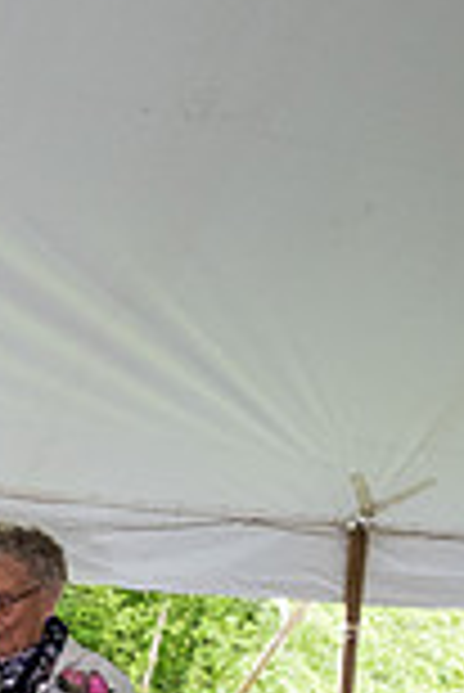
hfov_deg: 16.7
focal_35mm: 79
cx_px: -77
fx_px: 1524
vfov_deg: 24.3
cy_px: 724
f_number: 4
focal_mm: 18
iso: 3200
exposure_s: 1/60
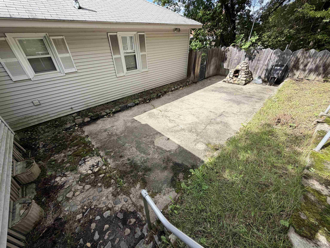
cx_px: 165
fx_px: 133
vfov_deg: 85.7
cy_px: 124
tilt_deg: -34.1
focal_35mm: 14
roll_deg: +1.8
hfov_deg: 102.1
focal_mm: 2.22
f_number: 2.2
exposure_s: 1/502
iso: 40
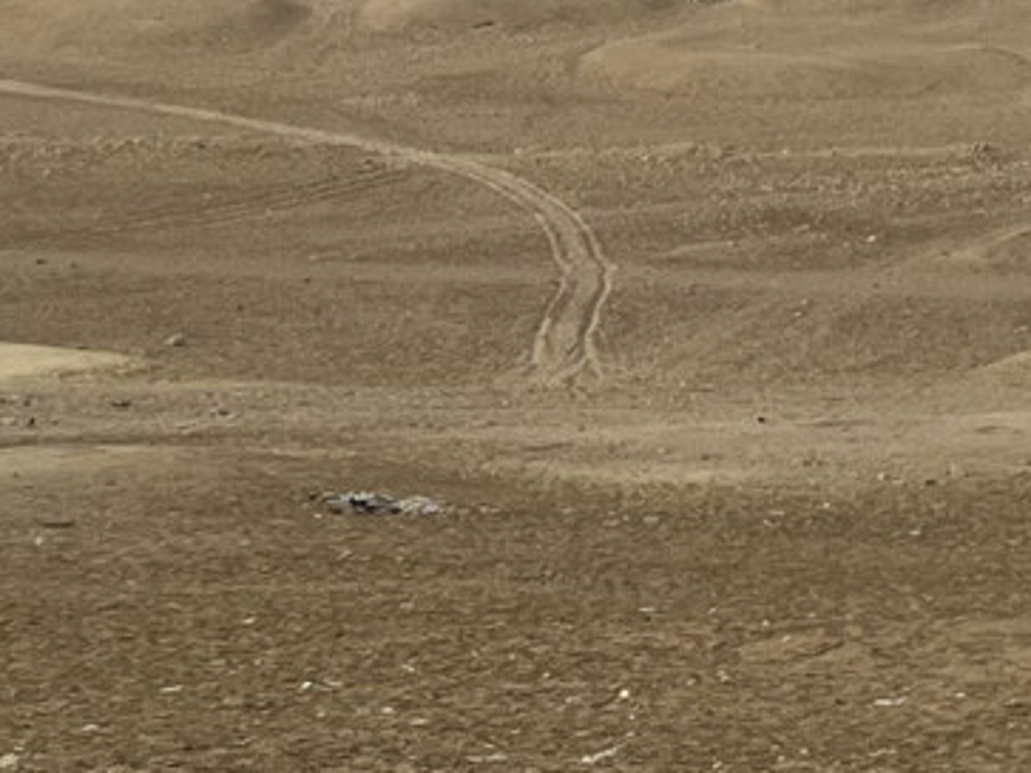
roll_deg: +1.2
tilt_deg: -2.4
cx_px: 2548
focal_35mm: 129
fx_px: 3841
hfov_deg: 12.0
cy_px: 11
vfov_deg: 11.4
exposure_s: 1/3165
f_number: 1.5
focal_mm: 5.7
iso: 50
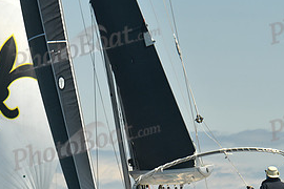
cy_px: 183
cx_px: 216
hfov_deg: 6.0
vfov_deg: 4.0
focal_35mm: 344
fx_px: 2714
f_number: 7.1
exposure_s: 1/640
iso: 320
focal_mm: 160
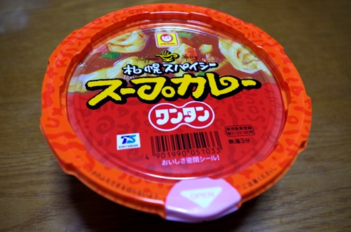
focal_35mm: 32
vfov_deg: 41.0
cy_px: 116
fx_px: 310
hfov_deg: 59.0
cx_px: 176
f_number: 5
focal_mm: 21.25
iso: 800
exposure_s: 1/50
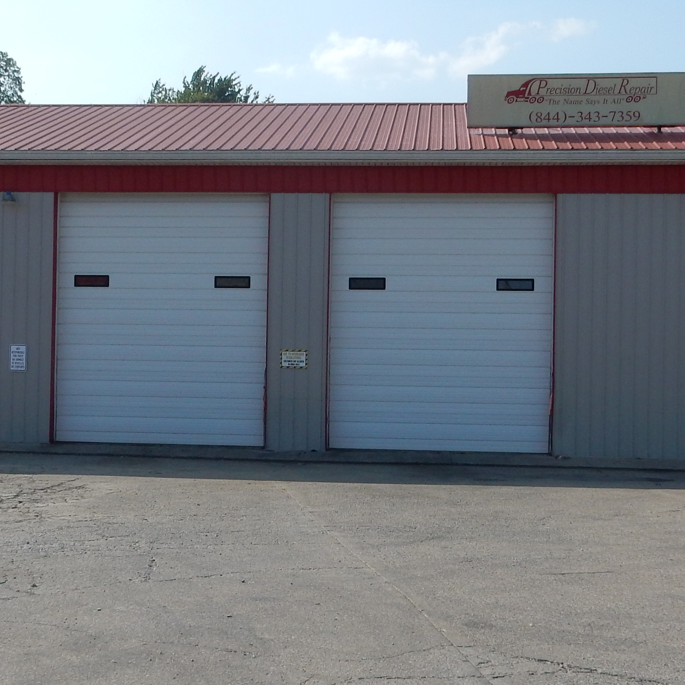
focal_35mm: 55
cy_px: 356
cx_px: 286
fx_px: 1231
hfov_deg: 31.0
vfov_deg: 31.1
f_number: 3.7
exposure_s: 1/1600
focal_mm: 4.5
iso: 125
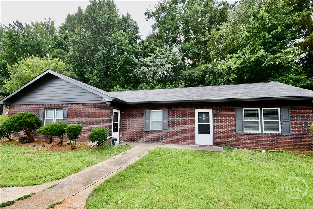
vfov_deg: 77.3
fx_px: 130
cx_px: 156
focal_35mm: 15
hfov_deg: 100.4
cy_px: 104
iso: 320
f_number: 5.6
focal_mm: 10
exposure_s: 1/250
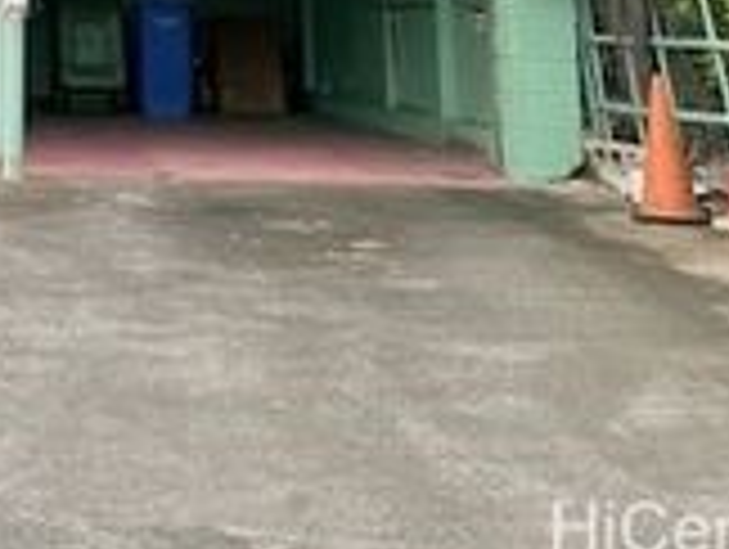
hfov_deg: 24.1
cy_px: -286
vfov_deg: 17.8
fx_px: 1561
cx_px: -126
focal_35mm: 74
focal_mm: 6.76
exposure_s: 1/8130
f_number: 1.78
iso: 80
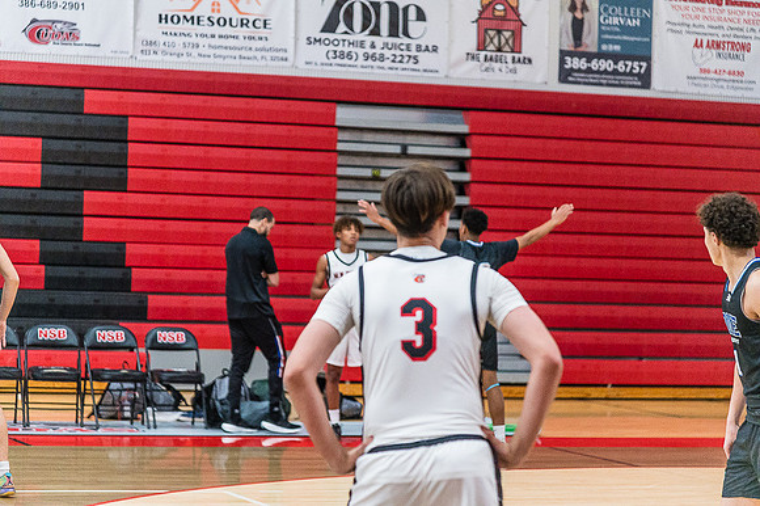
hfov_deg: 17.1
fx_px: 2532
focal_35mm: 120
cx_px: 380
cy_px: 253
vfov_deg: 11.4
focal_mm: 120
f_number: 4
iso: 5000
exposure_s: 1/320
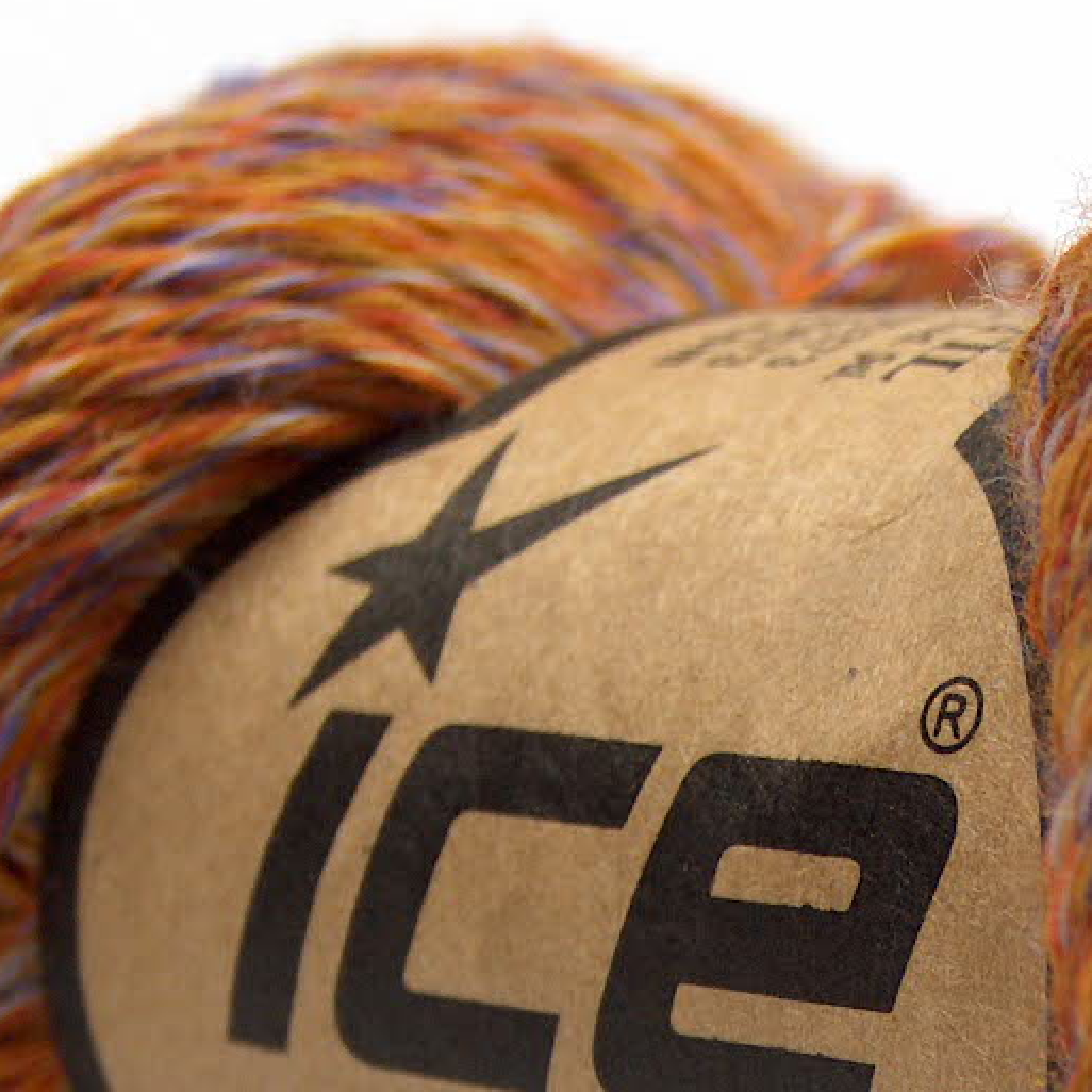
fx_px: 5746
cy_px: 973
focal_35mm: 161
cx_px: 1122
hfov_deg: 10.7
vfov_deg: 10.8
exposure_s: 1/4.67
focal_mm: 14.73
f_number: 2.9
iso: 100
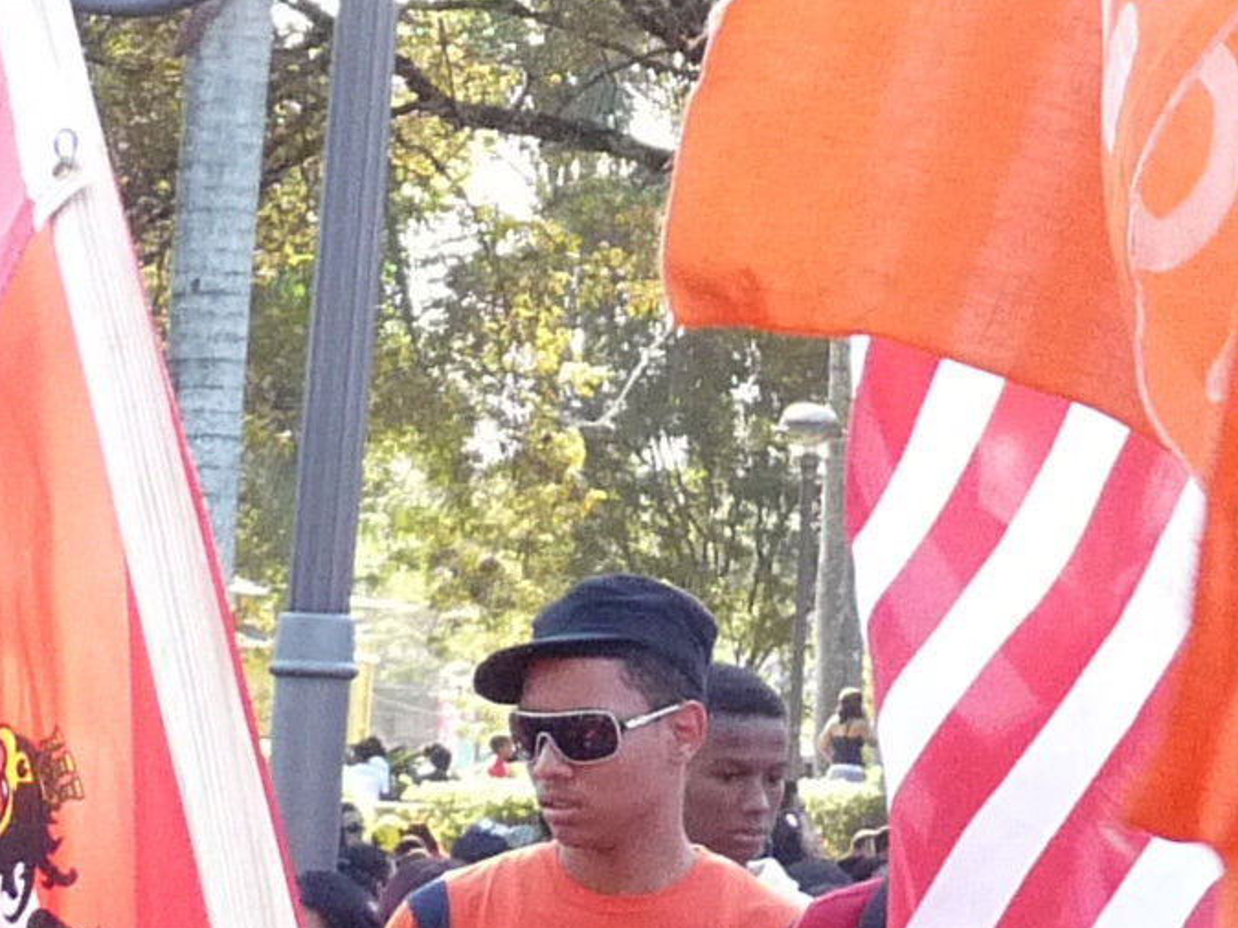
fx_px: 5434
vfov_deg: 9.7
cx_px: 1525
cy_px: 26
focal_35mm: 152
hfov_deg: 12.7
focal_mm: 4.9
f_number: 2.8
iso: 250
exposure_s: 1/250
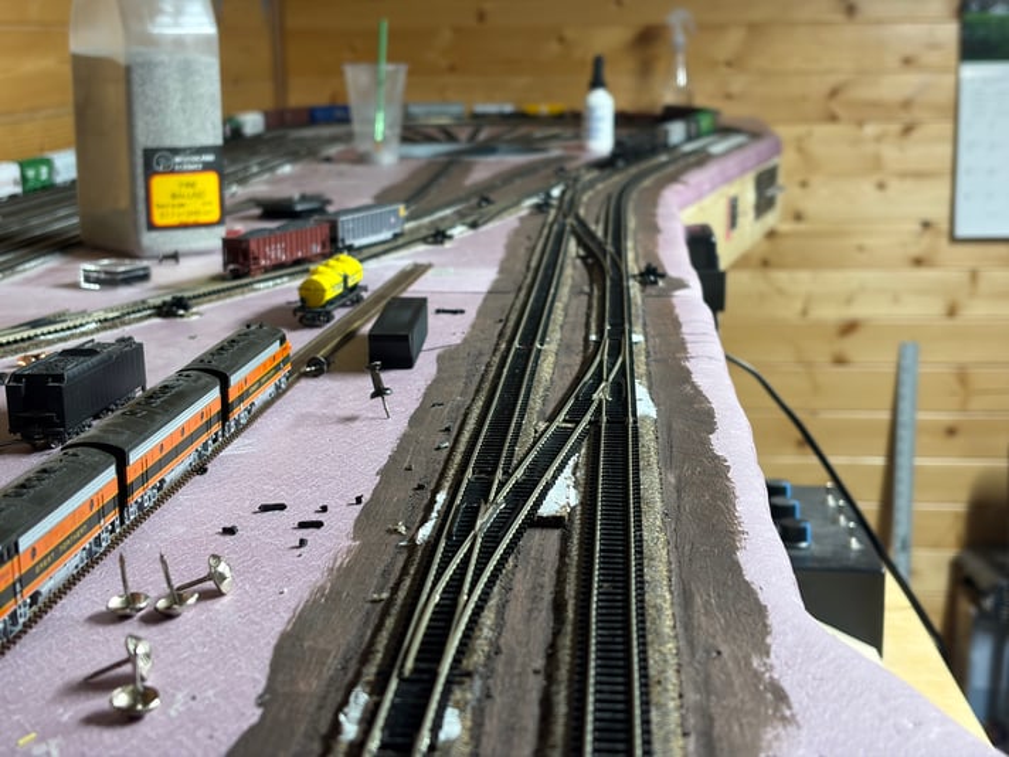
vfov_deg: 28.0
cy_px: 378
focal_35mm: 52
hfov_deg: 36.8
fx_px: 1516
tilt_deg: -11.8
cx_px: 504
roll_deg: +0.5
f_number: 1.6
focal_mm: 5.96
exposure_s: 1/60
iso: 80
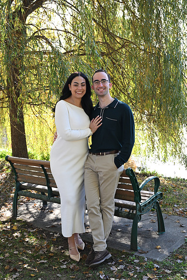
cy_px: 140
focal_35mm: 44
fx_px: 343
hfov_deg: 30.5
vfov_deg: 44.5
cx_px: 94
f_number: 5.6
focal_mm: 44
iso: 200
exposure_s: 1/100
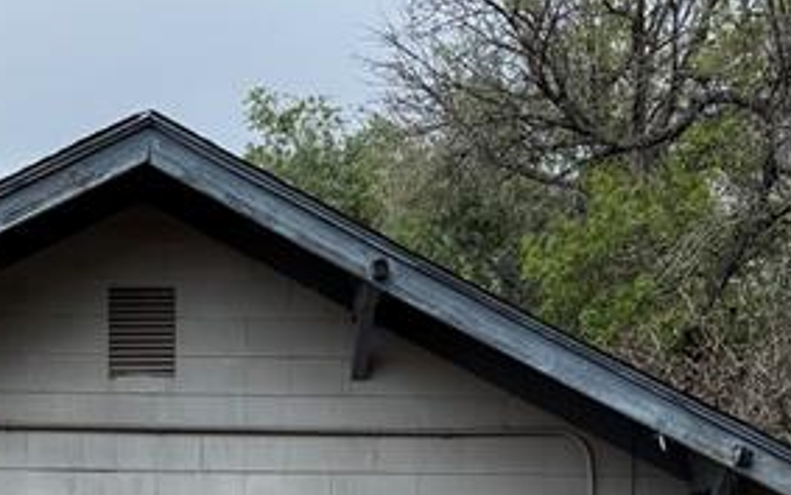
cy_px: 770
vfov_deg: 13.3
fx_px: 1984
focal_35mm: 92
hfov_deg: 22.3
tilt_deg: +2.3
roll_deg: +0.3
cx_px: 184
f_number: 1.78
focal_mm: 6.76
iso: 80
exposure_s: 1/1597
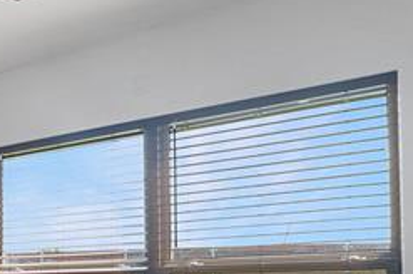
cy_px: 294
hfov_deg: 24.5
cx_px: -264
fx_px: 619
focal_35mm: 54
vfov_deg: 23.6
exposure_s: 1/10
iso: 500
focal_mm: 13
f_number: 9
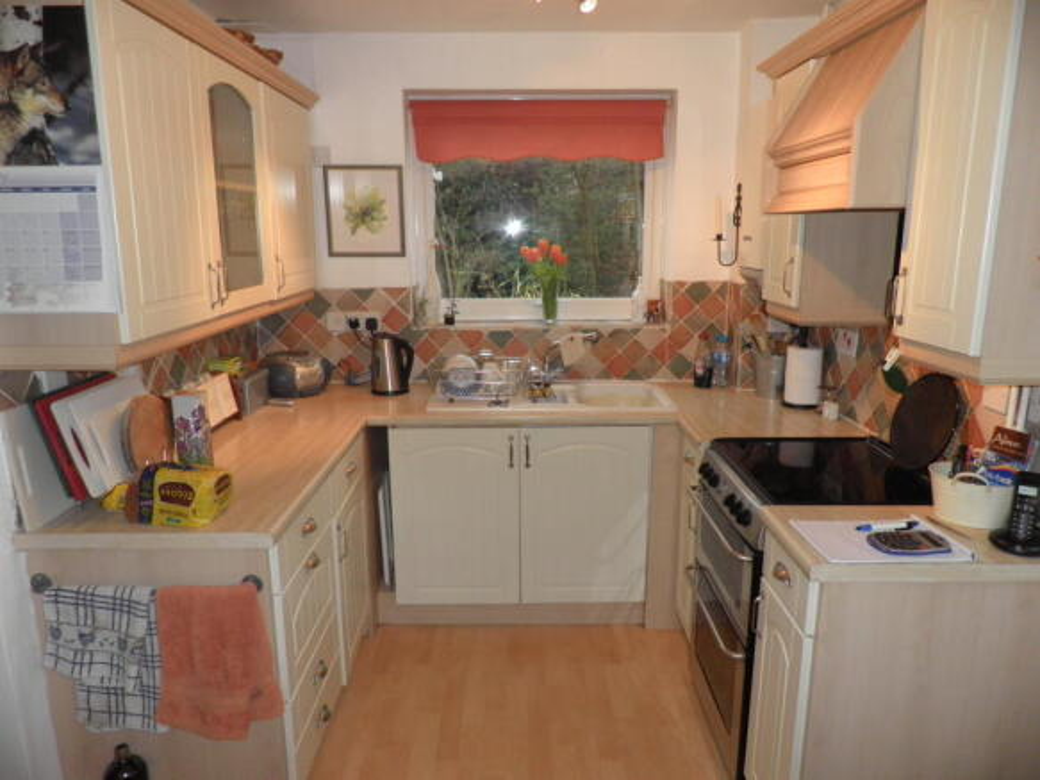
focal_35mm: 24
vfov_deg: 56.8
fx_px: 721
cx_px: 520
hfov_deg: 71.6
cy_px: 390
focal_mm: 4.3
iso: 160
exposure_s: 1/30
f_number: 3.3
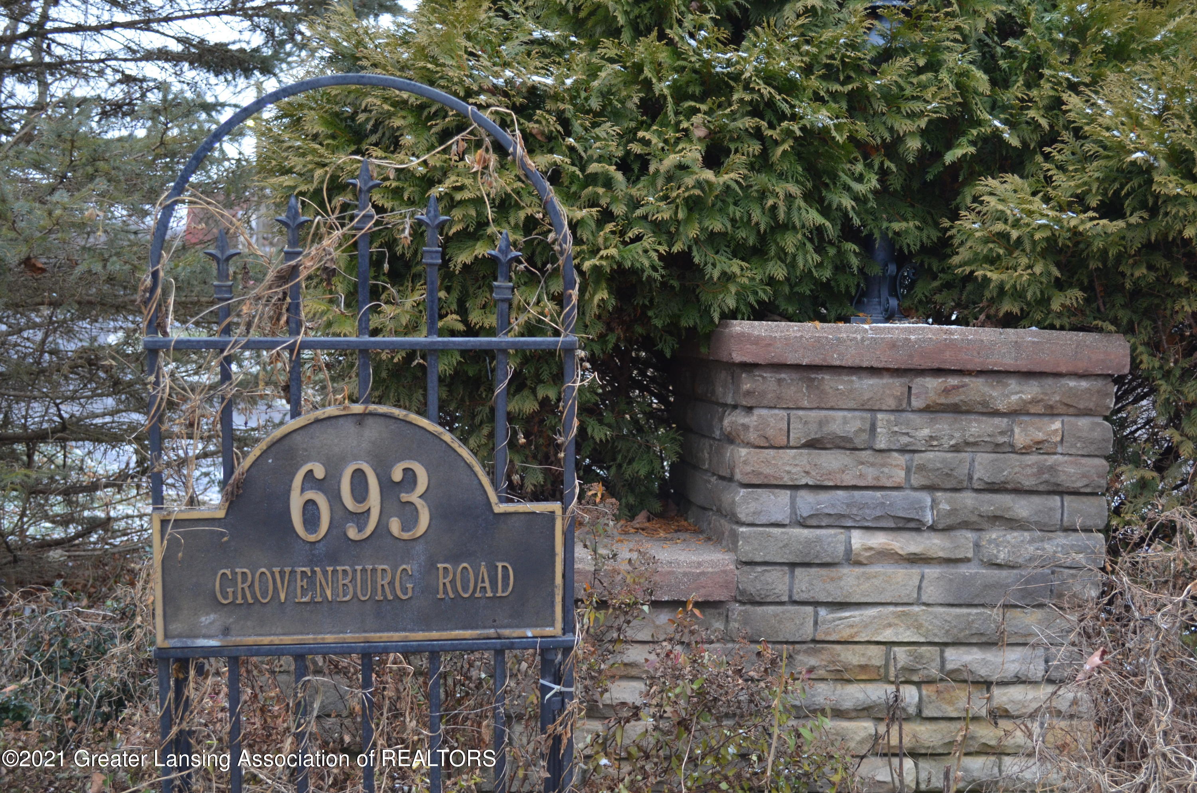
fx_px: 1692
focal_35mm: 51
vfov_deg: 26.4
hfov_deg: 39.0
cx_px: 598
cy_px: 396
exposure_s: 1/60
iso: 800
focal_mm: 34
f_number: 5
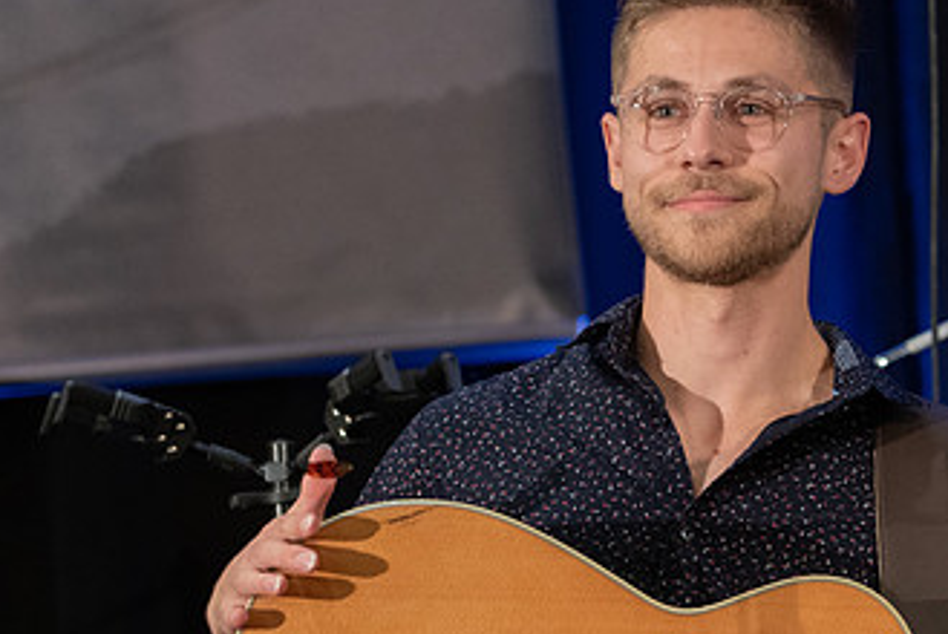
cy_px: 408
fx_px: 7986
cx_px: 651
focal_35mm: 303
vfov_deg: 4.5
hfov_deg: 6.8
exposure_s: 1/160
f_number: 6.3
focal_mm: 172
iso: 5000
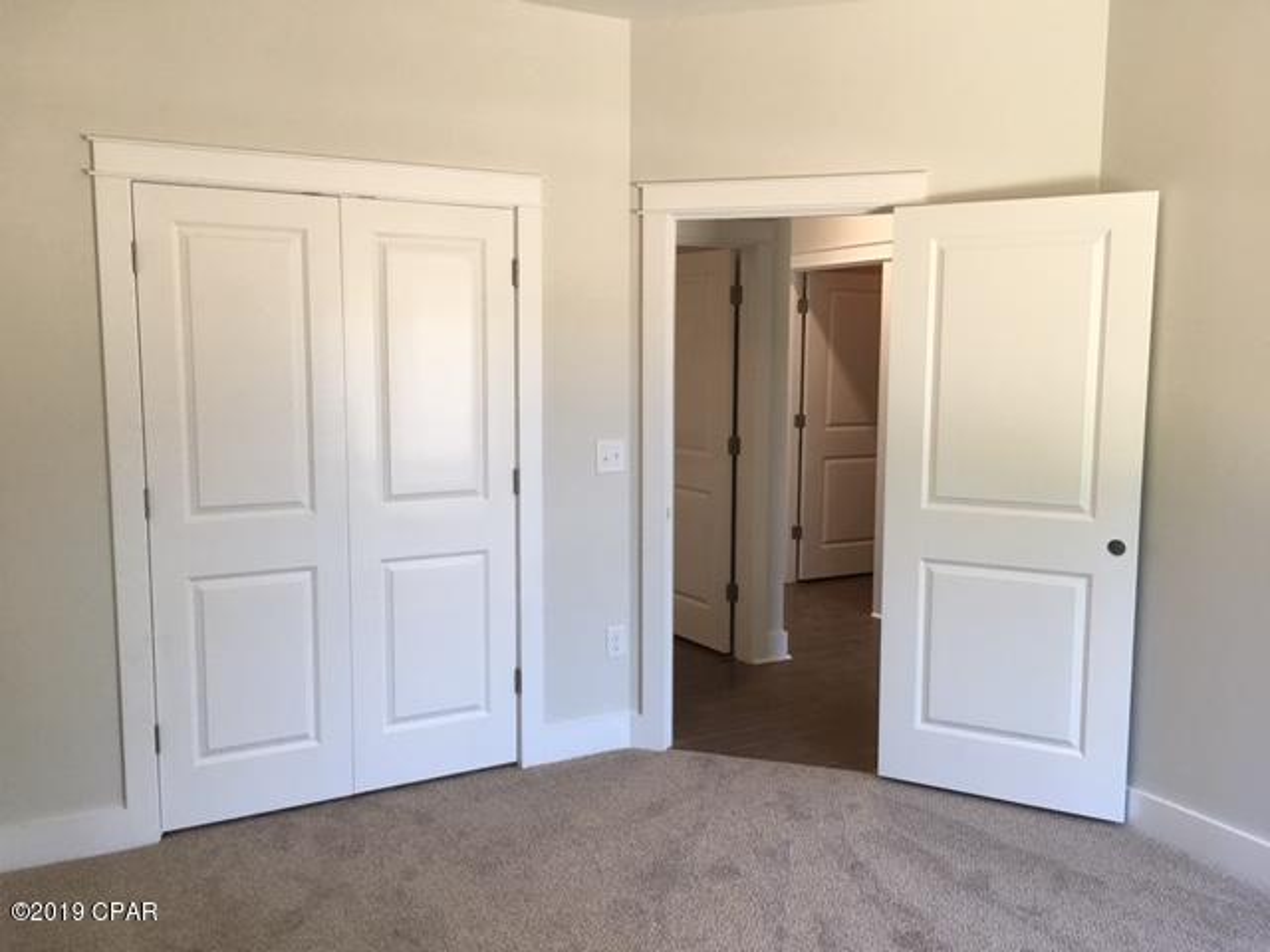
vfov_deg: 48.2
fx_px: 1064
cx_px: 635
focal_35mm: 29
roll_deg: -0.6
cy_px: 476
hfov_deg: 61.7
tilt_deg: -6.4
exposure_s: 1/30
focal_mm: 4.15
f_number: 2.2
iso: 40
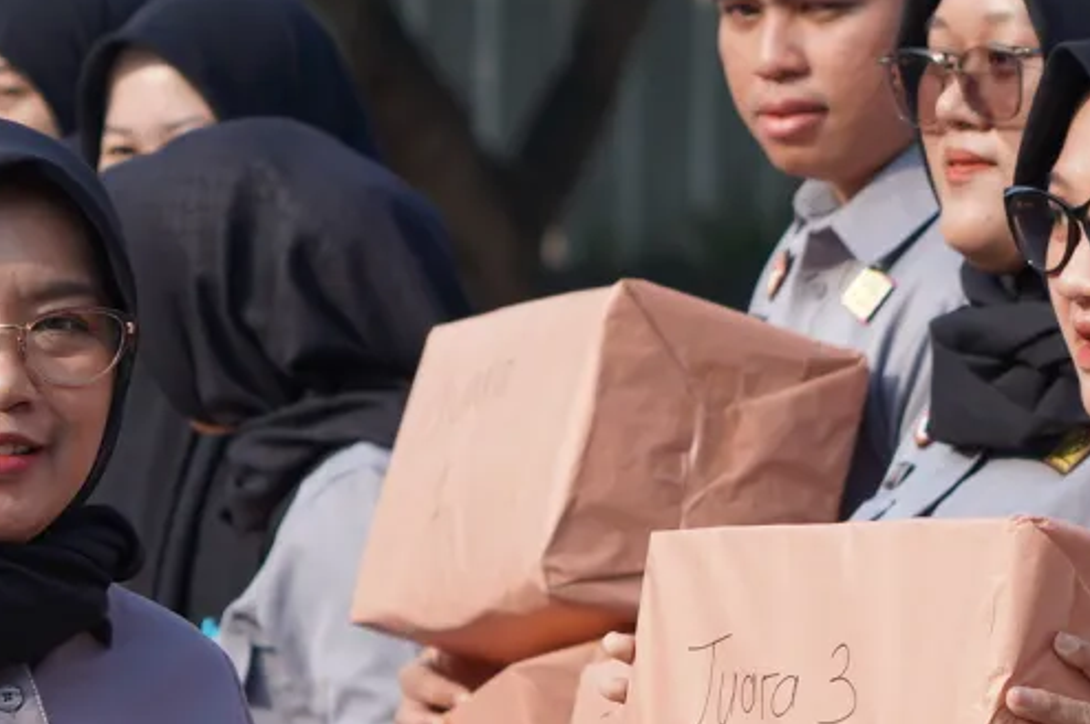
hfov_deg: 5.3
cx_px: 697
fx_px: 11762
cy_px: 866
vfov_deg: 3.5
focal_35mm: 389
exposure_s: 1/320
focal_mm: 100
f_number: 5.6
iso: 125
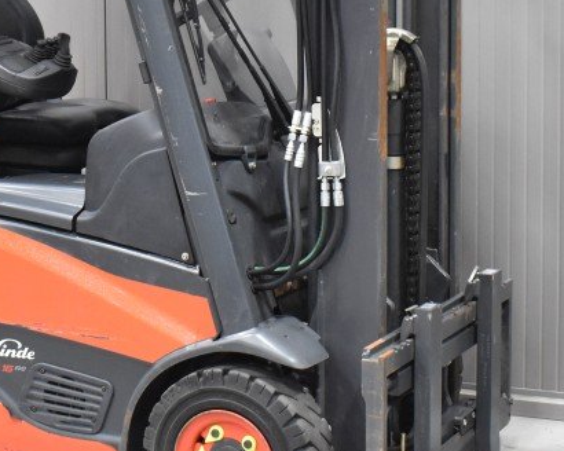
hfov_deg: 19.3
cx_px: 190
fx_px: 1653
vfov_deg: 15.5
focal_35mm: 99
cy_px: 98
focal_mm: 24
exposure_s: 1/30
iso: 1600
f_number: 4.5
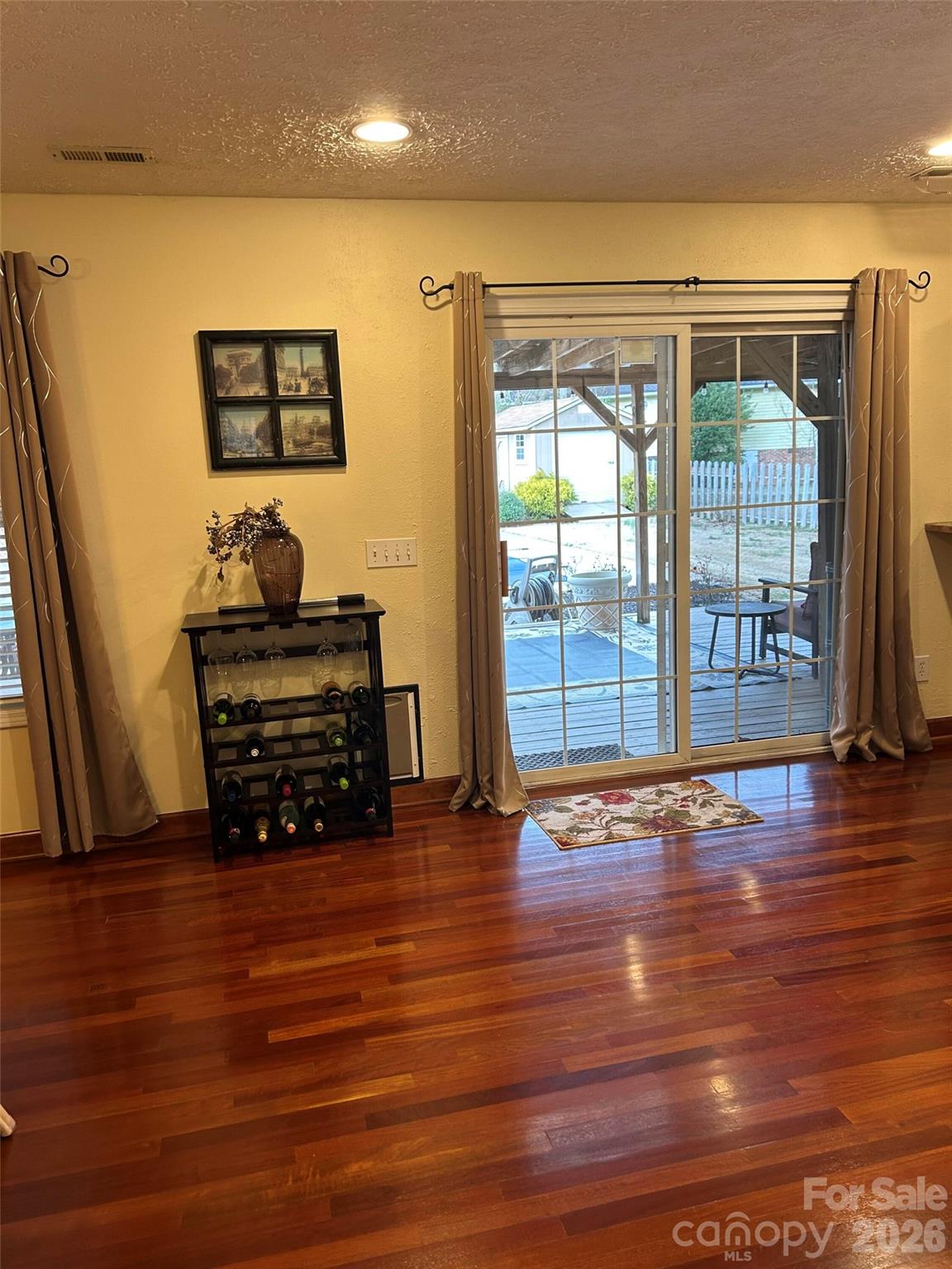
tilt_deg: -10.6
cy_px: 634
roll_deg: +2.2
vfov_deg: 67.3
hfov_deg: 53.1
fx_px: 953
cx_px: 476
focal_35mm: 26
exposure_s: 1/60
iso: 80
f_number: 1.5
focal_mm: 5.7
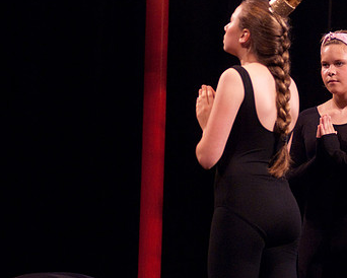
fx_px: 2456
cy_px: 119
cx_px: 236
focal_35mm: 239
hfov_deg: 8.1
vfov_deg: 6.5
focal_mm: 100
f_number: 2.8
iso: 1000
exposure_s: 1/40
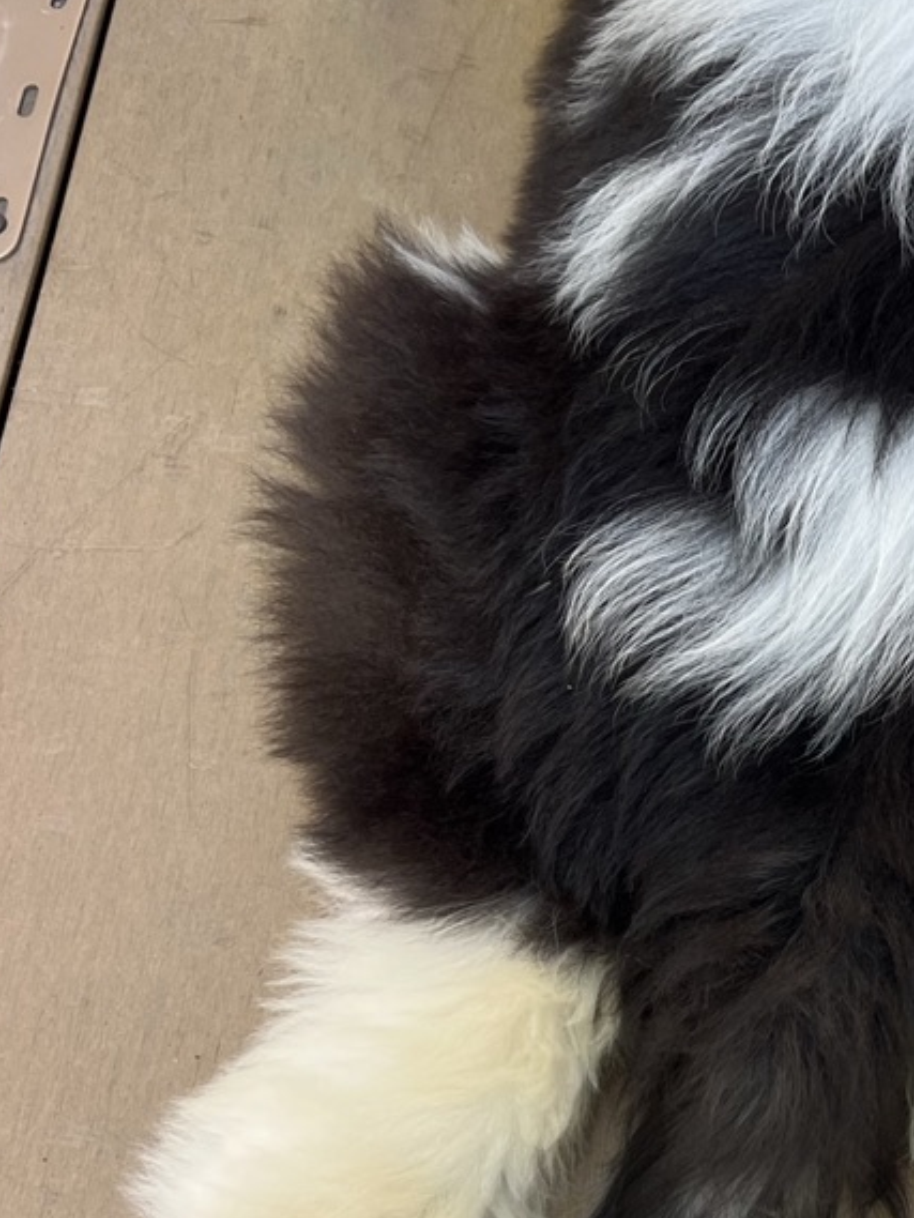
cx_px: 1027
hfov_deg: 21.6
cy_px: 935
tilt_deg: -69.0
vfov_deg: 29.7
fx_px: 2252
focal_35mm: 64
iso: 40
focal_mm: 5.7
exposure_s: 1/161
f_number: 1.5
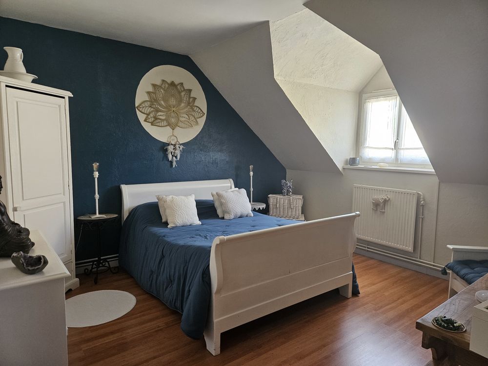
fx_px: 324
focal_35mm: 23
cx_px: 244
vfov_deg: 58.9
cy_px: 183
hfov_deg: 73.9
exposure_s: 1/100
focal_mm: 5.4
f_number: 1.8
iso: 400
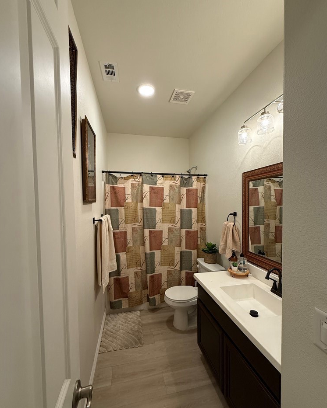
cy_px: 210
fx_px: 182
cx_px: 166
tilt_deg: -0.8
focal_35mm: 15
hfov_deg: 84.0
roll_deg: +0.9
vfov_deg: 96.8
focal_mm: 2.22
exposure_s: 1/120
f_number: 2.2
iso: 200
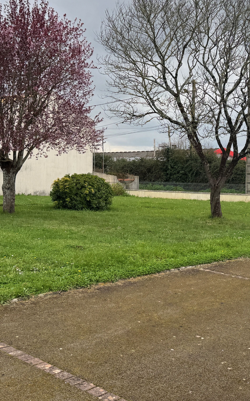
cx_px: 166
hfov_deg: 29.7
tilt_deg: -3.2
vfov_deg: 46.2
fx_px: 469
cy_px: 209
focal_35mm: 43
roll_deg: +0.3
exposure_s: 1/1059
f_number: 1.78
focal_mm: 6.76
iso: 80
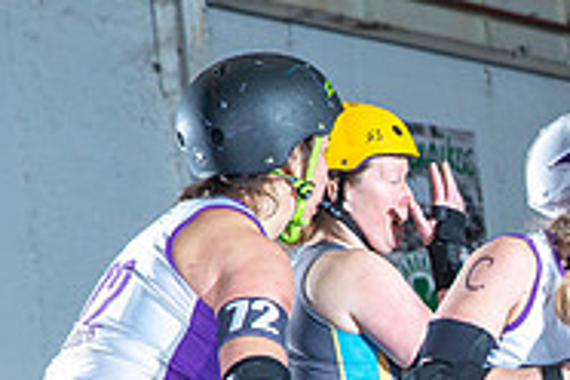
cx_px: 834
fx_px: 3451
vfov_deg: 6.3
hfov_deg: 9.2
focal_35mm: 218
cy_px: 483
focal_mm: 70
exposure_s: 1/160
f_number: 8
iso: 800
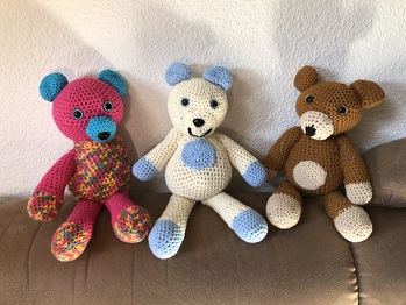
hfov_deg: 63.4
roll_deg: -3.1
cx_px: 203
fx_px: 329
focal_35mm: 28
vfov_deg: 49.8
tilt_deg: -21.4
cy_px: 152
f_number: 1.8
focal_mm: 4
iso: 32
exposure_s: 1/30
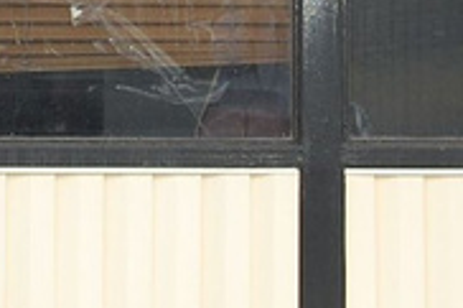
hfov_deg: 7.1
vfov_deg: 4.7
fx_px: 3723
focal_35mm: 290
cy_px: -192
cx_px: -56
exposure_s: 1/250
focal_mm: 55
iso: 400
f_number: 8
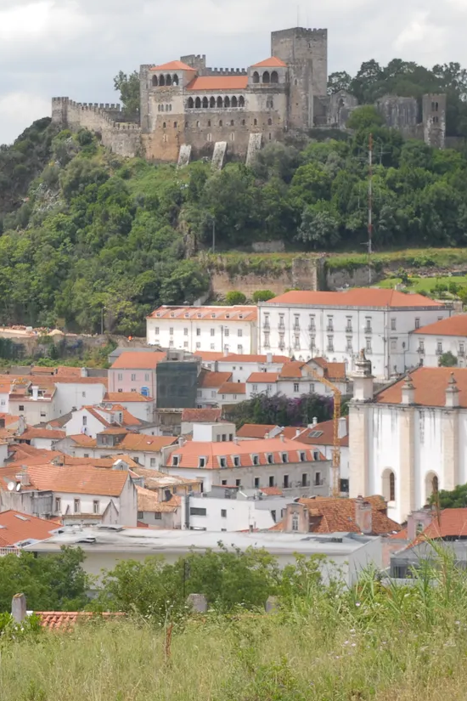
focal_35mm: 94
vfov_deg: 21.6
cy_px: 262
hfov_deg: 14.5
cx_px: 131
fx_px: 1829
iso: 100
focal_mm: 32
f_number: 7.1
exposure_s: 1/200
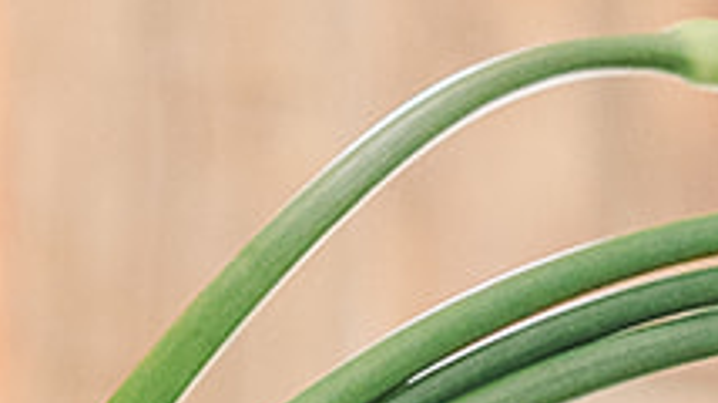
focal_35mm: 392
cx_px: 136
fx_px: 7458
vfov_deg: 3.0
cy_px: 1229
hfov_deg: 5.5
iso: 1000
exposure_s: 1/250
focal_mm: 50
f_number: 1.8
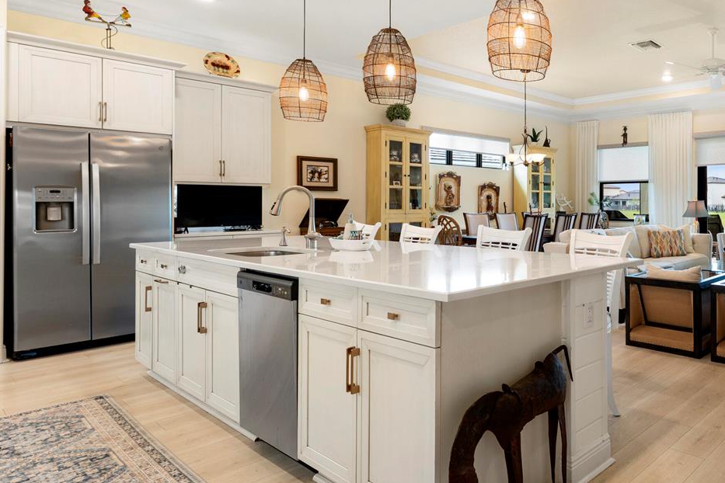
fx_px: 483
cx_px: 619
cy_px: 200
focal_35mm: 24
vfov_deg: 52.9
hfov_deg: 64.4
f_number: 8
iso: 400
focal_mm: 14
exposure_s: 1/5
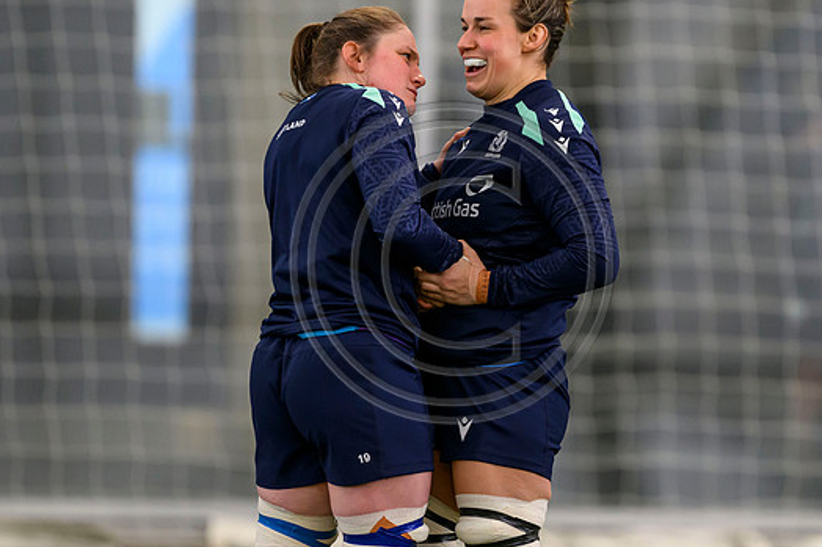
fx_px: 14425
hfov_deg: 3.3
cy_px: 272
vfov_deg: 2.2
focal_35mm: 632
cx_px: 513
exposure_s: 1/1600
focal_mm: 400
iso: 3200
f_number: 2.8
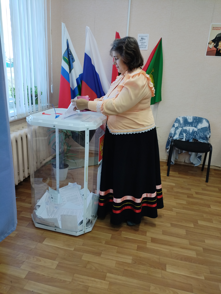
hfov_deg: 53.1
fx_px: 221
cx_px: 110
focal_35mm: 26
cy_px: 147
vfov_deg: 67.3
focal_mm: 4.25
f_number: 1.8
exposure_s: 1/25
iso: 125
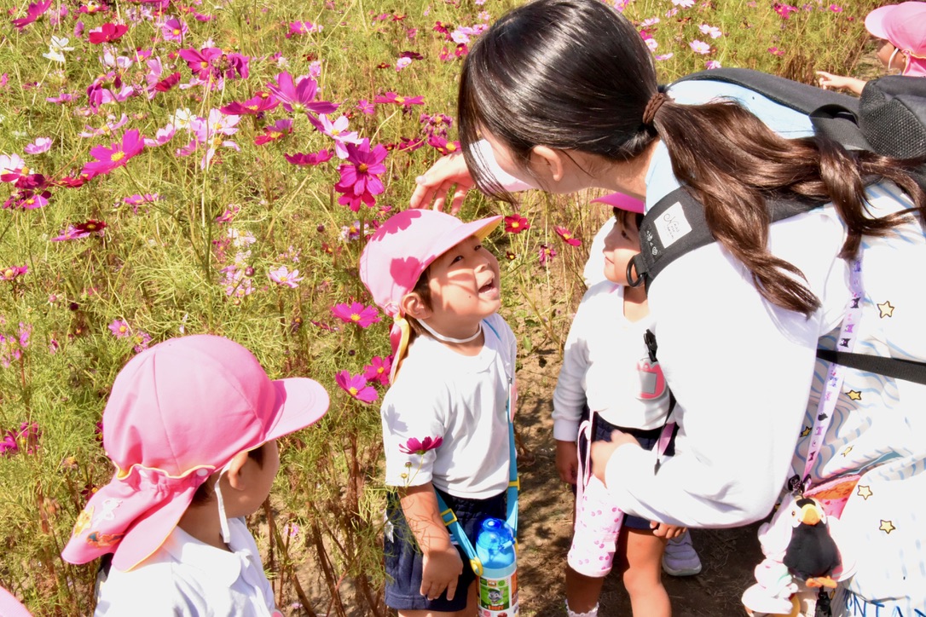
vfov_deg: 27.0
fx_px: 1286
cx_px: 463
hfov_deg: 39.6
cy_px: 308
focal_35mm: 50
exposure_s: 1/320
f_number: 29
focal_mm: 50
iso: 6400
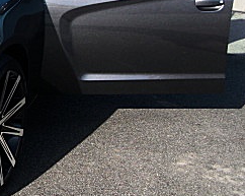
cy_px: 44
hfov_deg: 19.5
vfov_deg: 16.4
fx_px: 674
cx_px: -42
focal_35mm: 93
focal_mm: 6.3
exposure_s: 1/320
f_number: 2.8
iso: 50
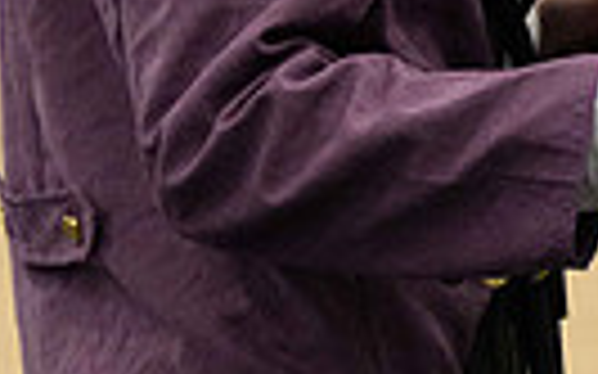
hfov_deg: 1.0
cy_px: -437
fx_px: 33770
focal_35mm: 2073
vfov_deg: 0.6
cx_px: 418
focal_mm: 400
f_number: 5.6
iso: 8000
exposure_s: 1/320
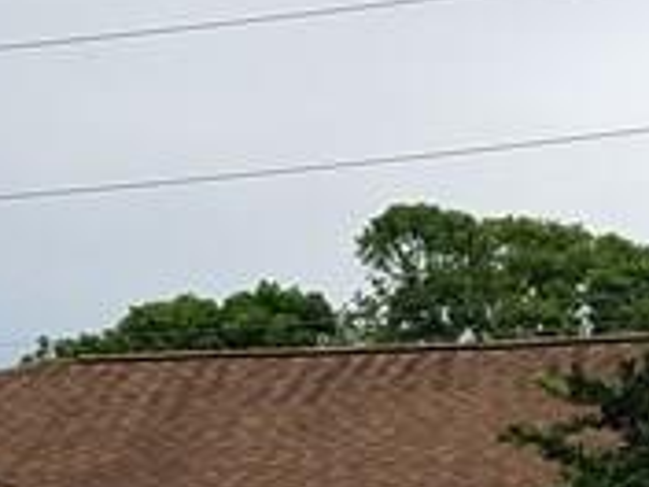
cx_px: 247
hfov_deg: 13.1
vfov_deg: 9.4
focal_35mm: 151
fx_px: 2831
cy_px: 860
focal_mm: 4.2
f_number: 1.7
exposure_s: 1/2184
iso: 50
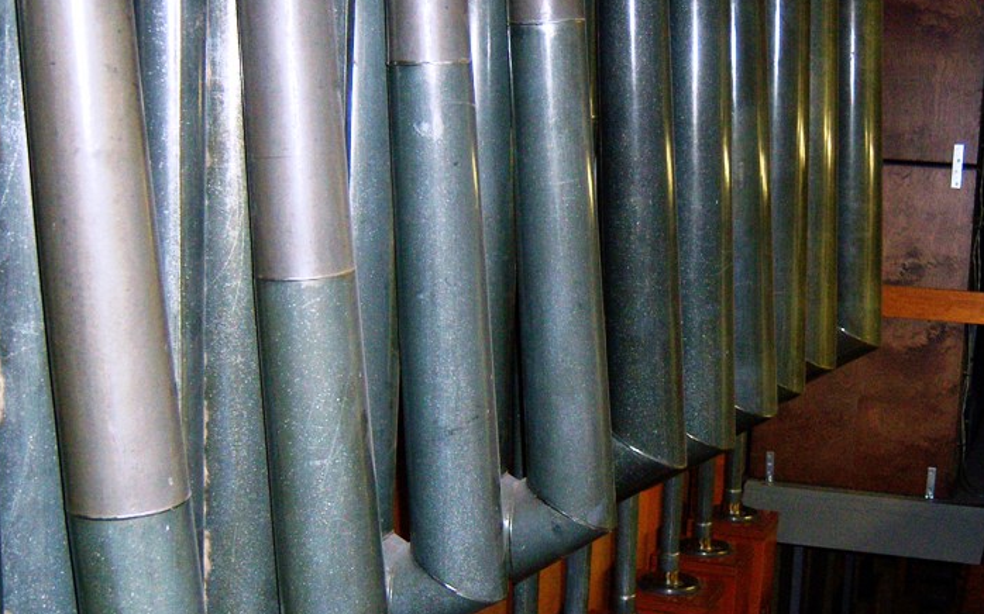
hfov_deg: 36.0
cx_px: 641
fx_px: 1502
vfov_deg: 23.1
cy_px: 397
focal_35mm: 56
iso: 80
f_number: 2.8
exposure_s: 1/60
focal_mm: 7.5
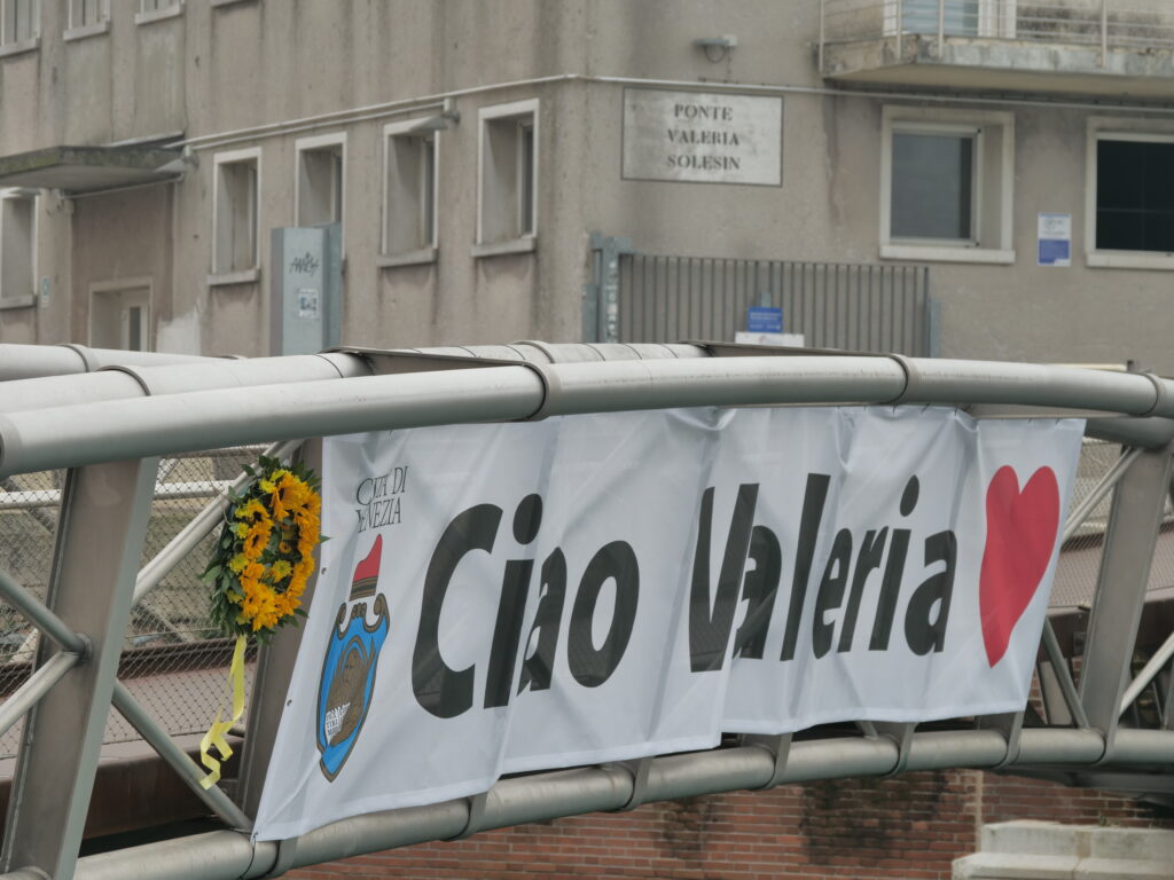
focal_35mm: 150
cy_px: 440
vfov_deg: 9.9
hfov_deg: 13.2
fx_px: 5087
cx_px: 587
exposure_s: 1/400
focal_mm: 75
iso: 200
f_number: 5
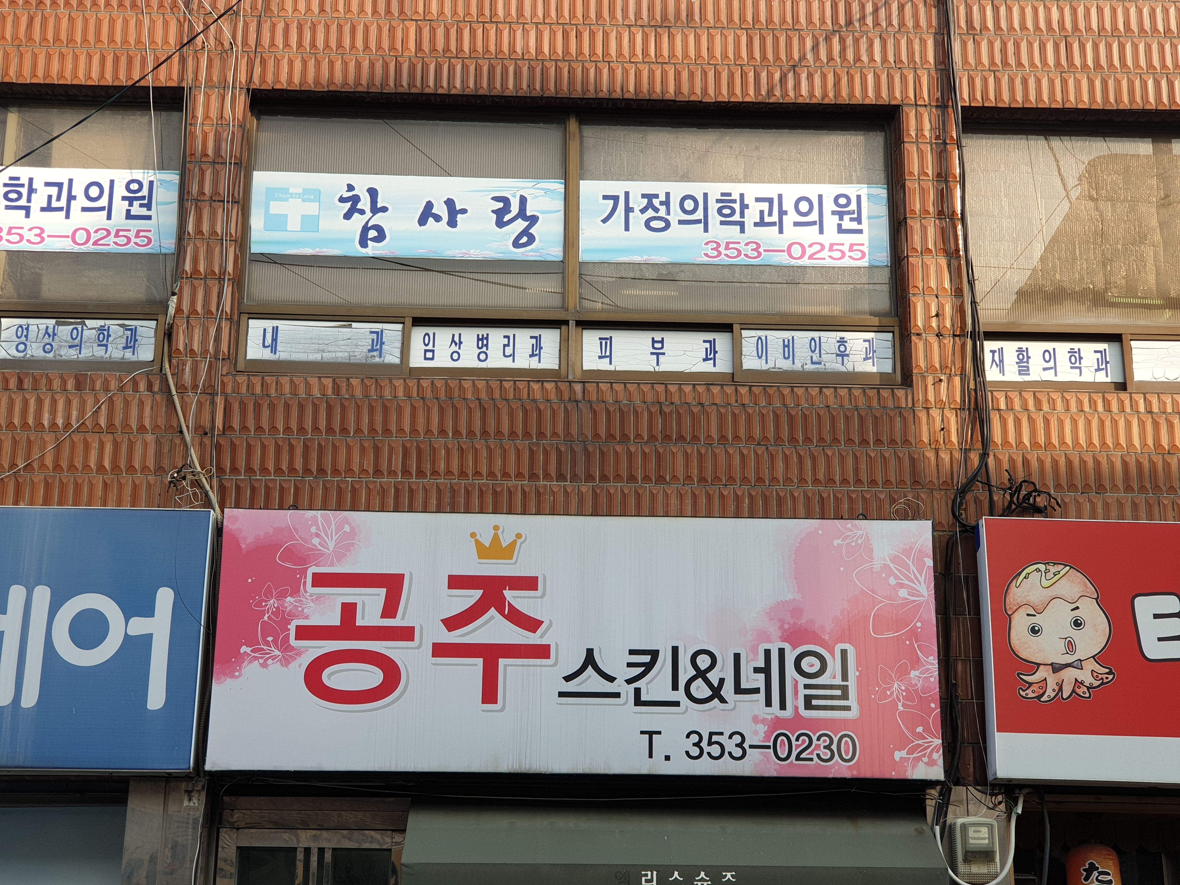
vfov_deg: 28.0
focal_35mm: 52
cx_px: 590
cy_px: 442
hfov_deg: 36.8
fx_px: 1773
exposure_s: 1/302
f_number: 2.4
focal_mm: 6
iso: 25
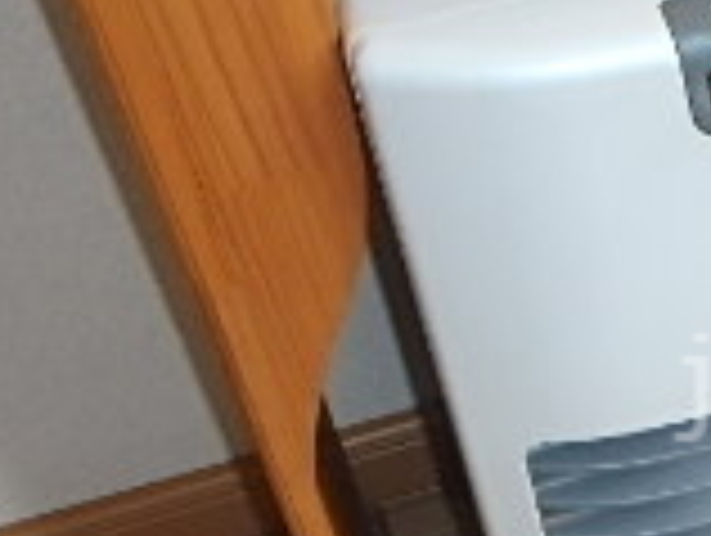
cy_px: 387
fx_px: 1749
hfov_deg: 20.5
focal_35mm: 85
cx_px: 981
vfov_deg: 17.3
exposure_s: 1/125
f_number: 3.5
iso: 125
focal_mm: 3.7
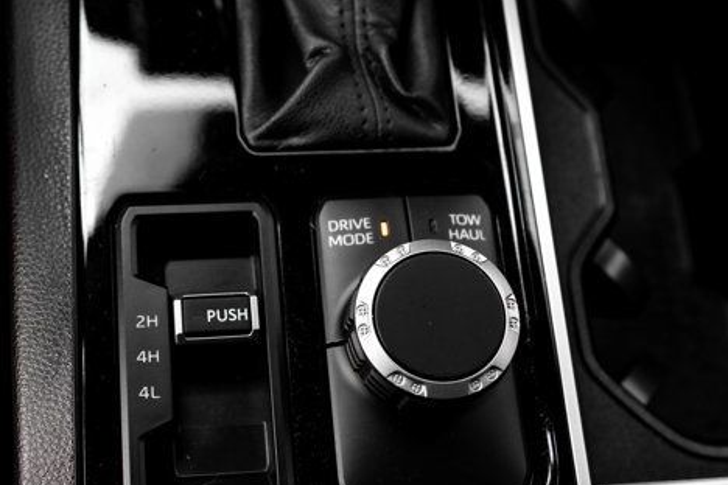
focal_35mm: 52
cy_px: 316
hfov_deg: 38.1
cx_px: 299
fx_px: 1051
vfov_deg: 25.9
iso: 500
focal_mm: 38
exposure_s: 1/320
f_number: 4.5
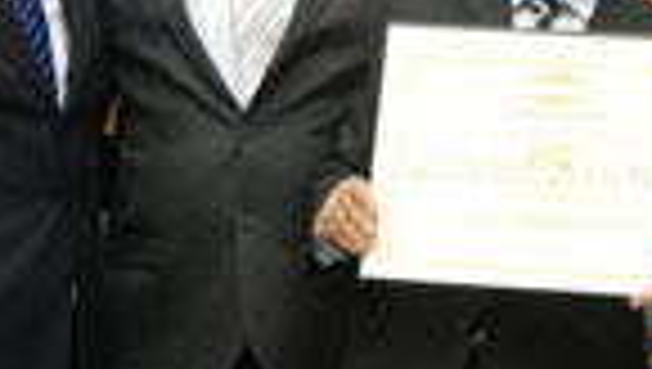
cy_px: 50
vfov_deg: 9.0
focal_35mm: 134
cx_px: 463
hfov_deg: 15.9
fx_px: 2327
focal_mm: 31
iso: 800
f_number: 6.3
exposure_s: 1/40
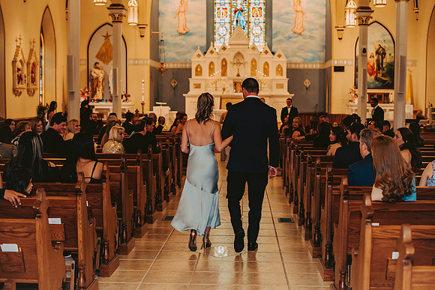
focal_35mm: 50
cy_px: 145
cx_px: 218
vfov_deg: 27.0
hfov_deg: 39.6
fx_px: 604
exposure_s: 1/125
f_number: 2.8
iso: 800
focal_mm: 50
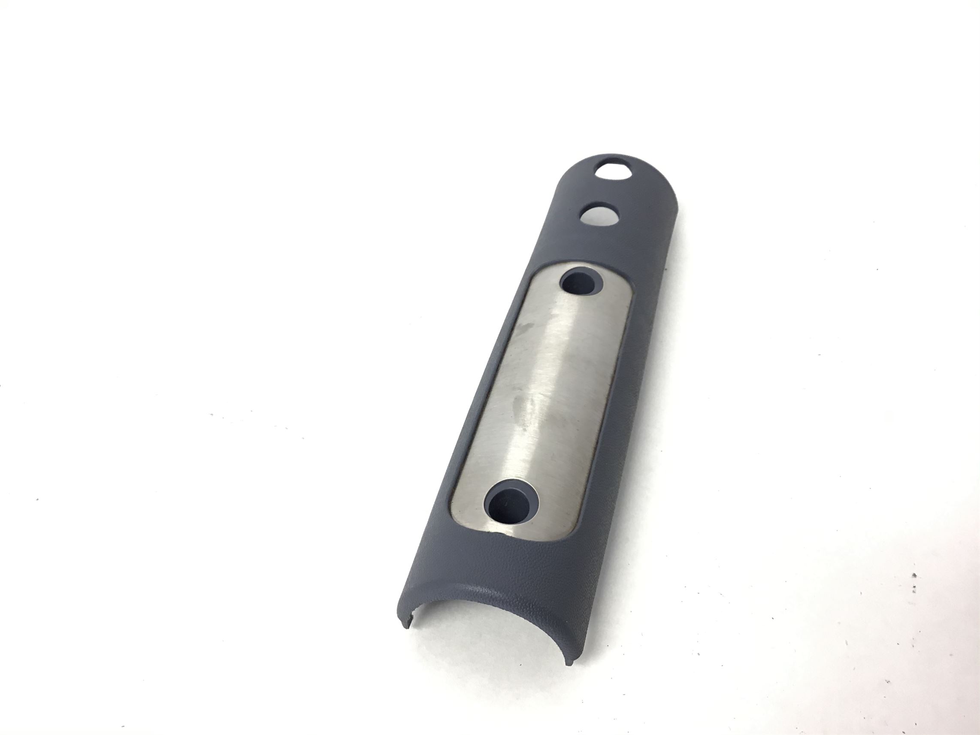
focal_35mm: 31
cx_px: 490
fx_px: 878
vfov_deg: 45.4
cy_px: 368
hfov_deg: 58.4
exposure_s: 1/30
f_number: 2.4
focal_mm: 3.3
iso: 50
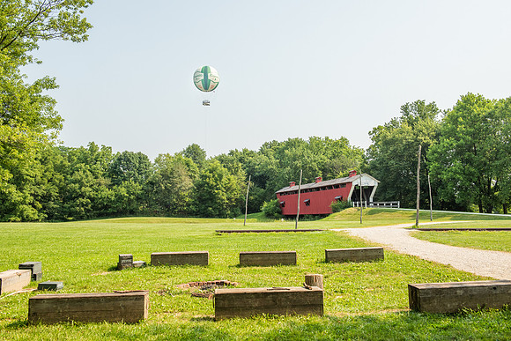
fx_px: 509
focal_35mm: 36
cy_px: 171
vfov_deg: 37.0
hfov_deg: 53.3
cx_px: 259
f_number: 5.6
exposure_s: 1/1600
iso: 320
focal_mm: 35
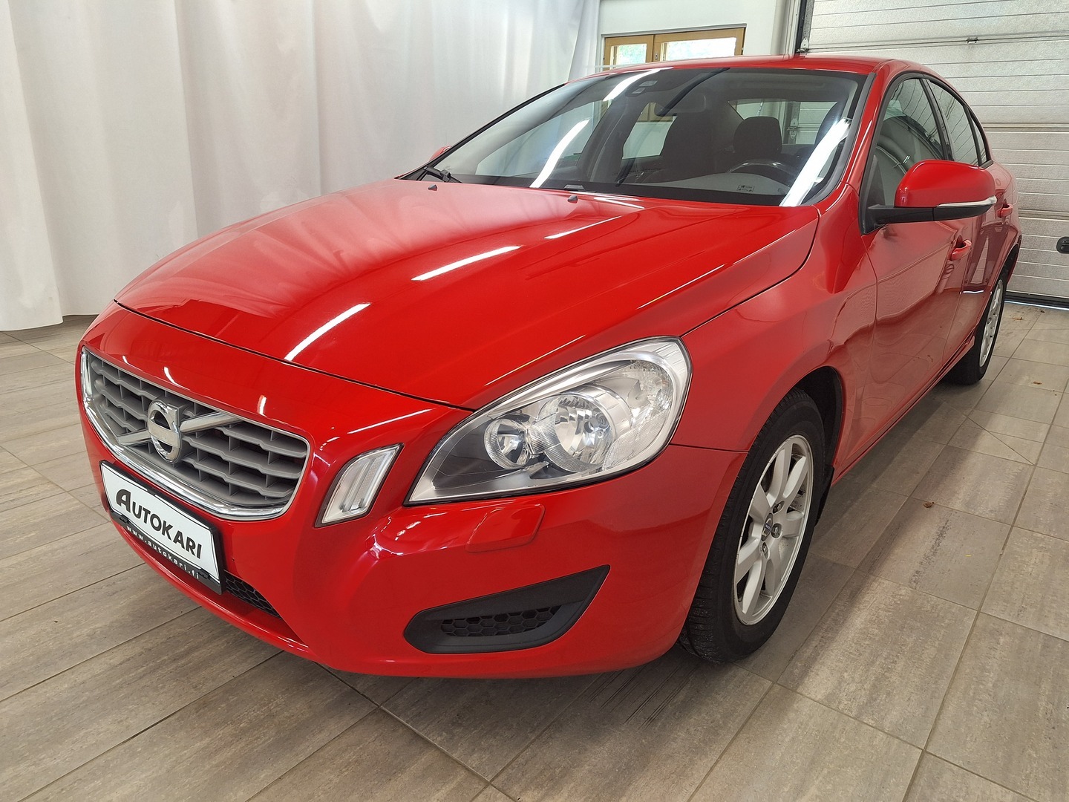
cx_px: 534
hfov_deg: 73.9
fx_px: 710
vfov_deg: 58.9
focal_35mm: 23
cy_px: 401
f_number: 1.8
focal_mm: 5.54
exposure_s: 1/50
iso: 100
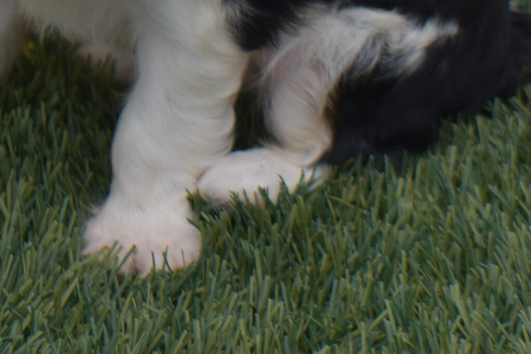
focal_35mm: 181
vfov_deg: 7.5
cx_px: 212
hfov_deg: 11.4
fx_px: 2670
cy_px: -69
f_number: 5.3
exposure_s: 1/500
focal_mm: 48
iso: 200
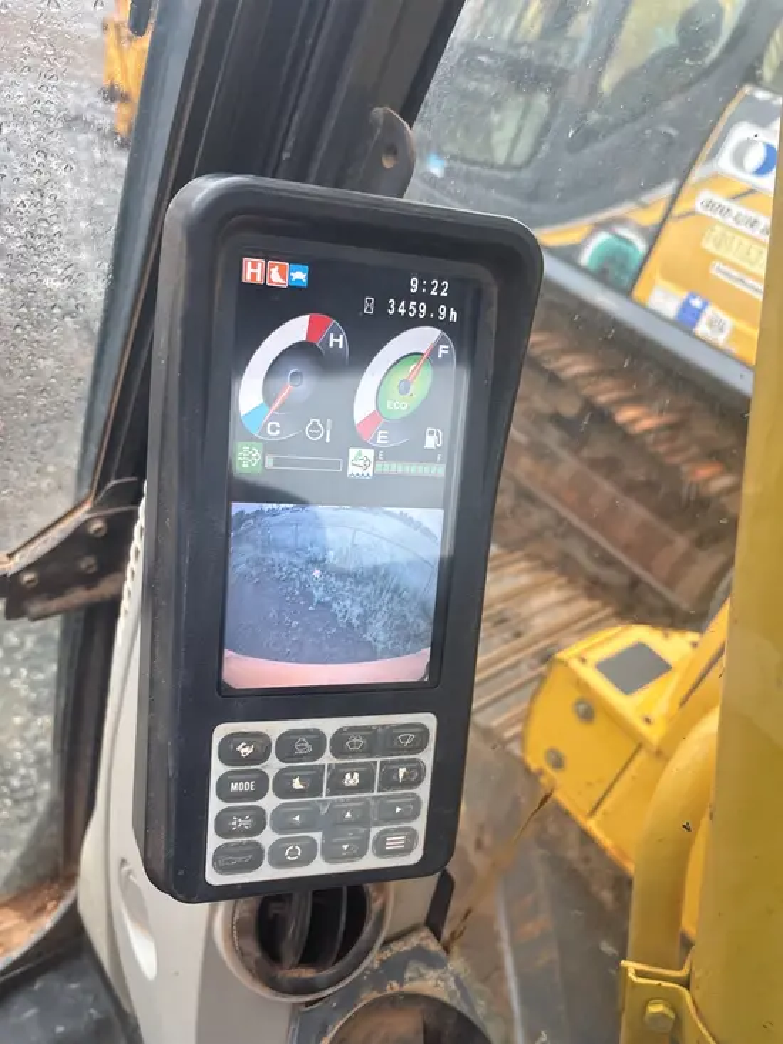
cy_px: 522
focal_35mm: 26
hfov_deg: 53.1
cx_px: 392
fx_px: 784
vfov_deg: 67.3
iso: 40
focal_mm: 5.96
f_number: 1.6
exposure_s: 1/121
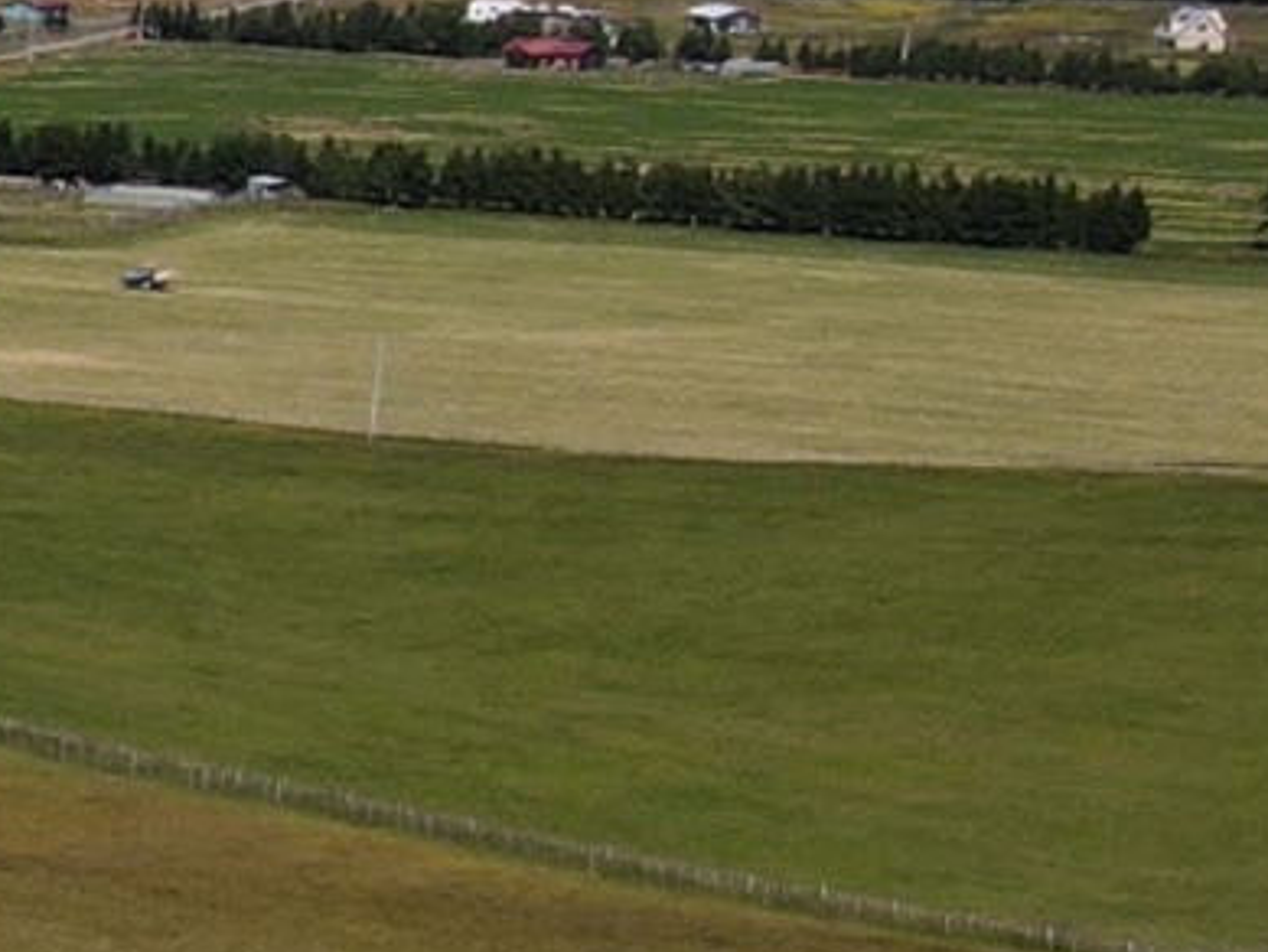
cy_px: 1441
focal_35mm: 158
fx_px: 5789
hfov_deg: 10.3
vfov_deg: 9.1
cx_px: -2080
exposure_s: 1/1000
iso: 100
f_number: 2.8
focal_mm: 4.5
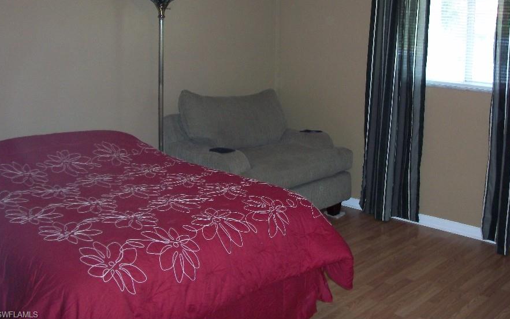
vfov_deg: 29.6
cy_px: 98
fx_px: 598
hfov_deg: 46.1
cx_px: 291
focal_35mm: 43
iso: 250
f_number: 3.1
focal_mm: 6.3
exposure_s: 1/60
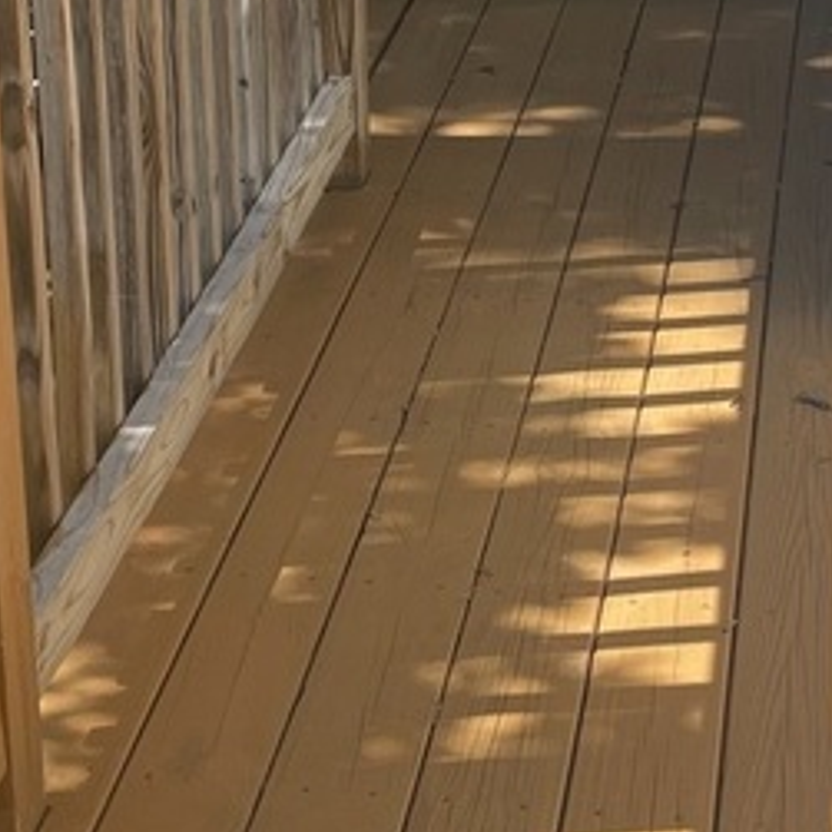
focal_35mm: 95
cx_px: 325
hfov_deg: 18.3
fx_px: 2583
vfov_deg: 18.1
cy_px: 143
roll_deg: +1.6
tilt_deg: -19.4
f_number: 1.6
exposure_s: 1/1821
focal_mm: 5.1
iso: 32
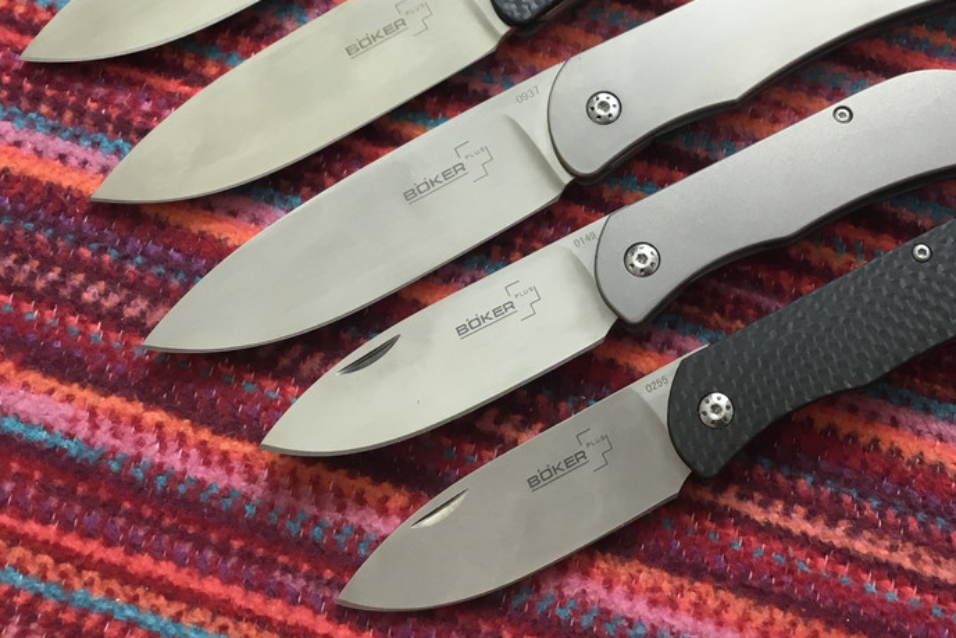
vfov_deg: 26.4
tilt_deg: -74.4
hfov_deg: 39.2
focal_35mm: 50
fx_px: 1328
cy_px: 107
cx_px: 623
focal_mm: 3.3
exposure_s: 1/33
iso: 32
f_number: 2.4
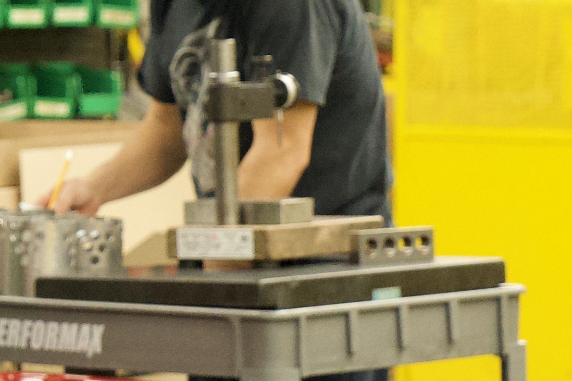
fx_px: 5894
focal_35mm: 371
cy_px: 124
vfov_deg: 3.7
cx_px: -205
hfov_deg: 5.5
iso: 4000
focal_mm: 63
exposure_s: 1/160
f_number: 4.5
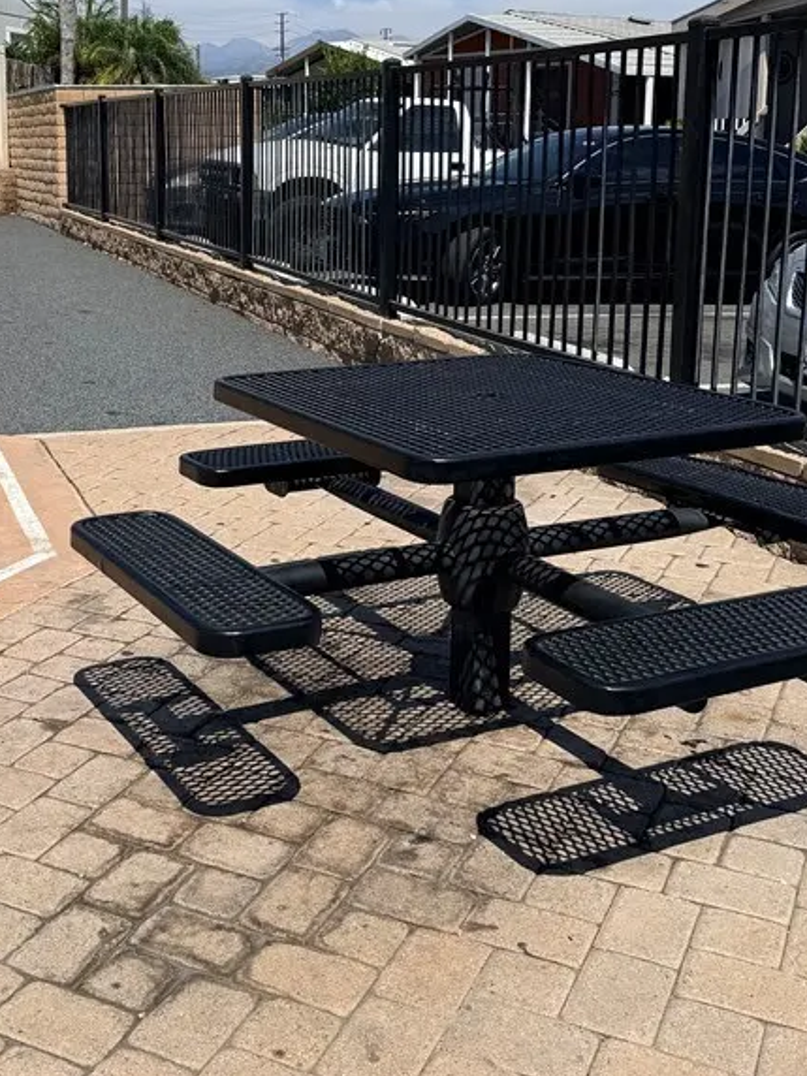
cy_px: 372
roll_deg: -0.5
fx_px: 1337
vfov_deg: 43.3
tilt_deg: -9.2
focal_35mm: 43
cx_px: 245
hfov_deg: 33.2
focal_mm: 6.76
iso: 80
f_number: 1.78
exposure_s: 1/7353
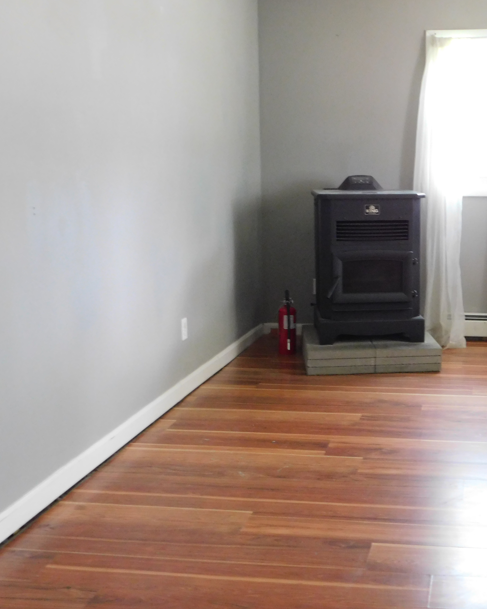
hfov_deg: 31.5
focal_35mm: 47
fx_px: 847
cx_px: 363
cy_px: 304
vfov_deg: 39.5
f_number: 3.5
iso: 560
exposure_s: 1/30
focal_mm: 6.3
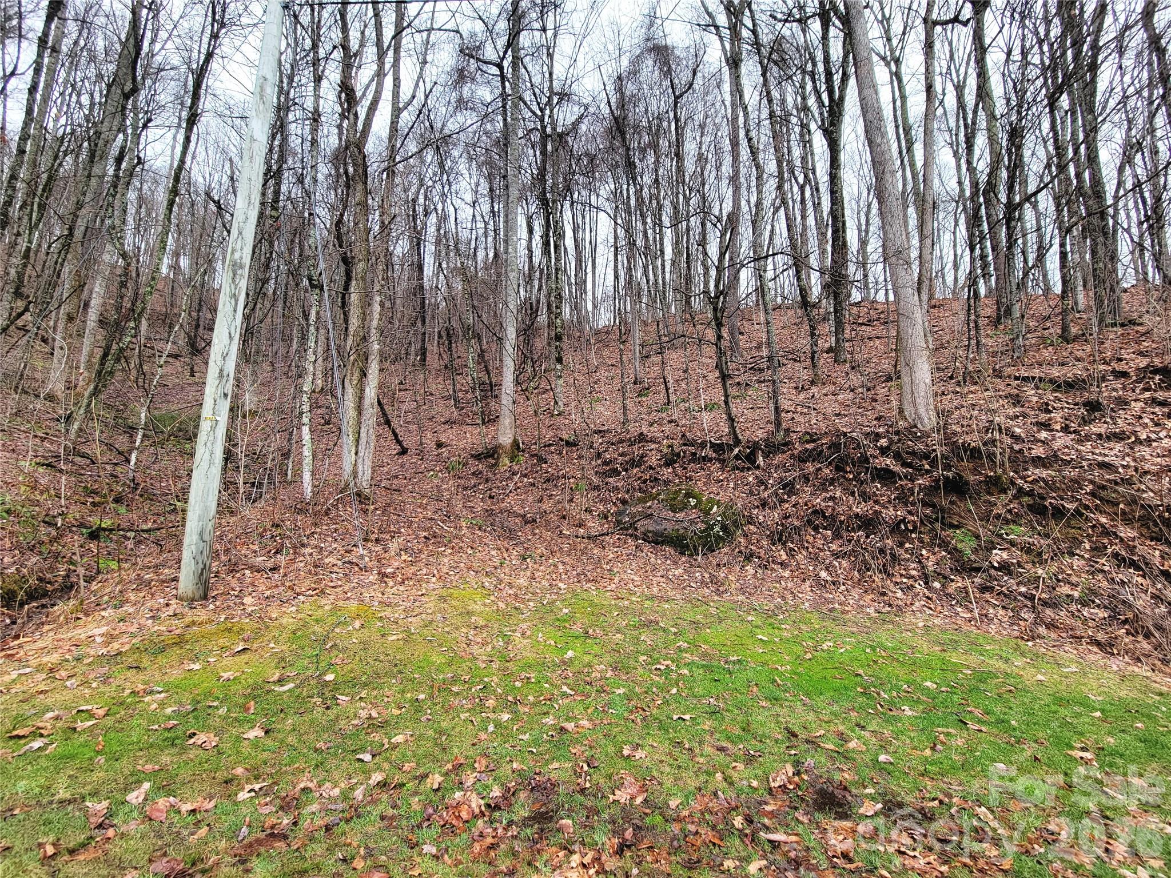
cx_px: 586
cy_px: 439
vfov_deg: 89.9
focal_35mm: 13
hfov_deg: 106.2
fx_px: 440
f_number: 2.2
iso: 50
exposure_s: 1/194
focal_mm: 2.2
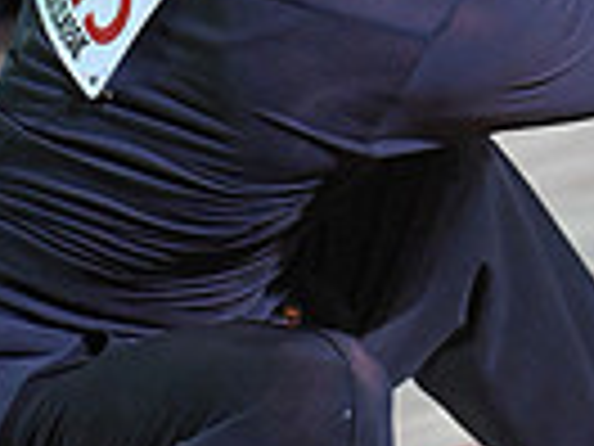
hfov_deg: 6.7
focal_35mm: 295
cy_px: -347
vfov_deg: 5.0
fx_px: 5062
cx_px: 718
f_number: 4
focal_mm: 70
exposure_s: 1/400
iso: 5000
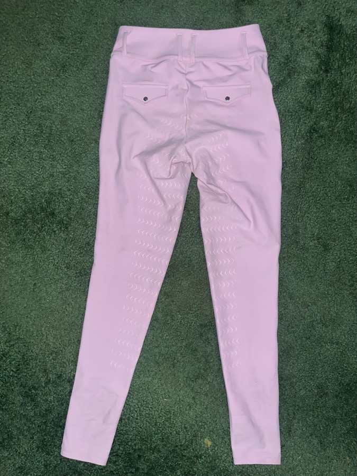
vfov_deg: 67.3
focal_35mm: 26
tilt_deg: -85.6
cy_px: 238
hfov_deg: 53.1
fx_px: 358
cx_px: 178
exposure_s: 1/8
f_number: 1.6
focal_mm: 5.1
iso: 64
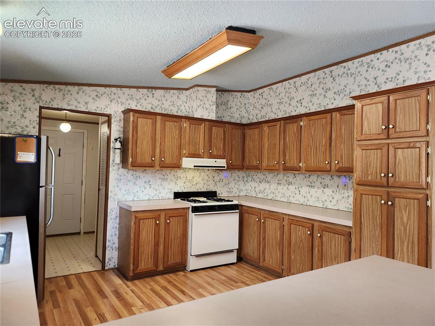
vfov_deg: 58.8
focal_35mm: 23
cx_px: 218
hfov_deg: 74.0
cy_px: 163
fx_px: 289
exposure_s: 1/120
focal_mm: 5.54
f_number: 1.8
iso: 400
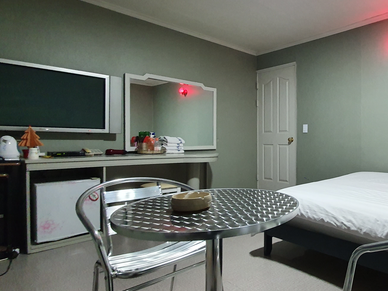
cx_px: 305
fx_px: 258
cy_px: 145
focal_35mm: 23
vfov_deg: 58.9
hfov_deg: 67.7
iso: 400
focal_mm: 1.8
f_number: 2.2
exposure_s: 1/30
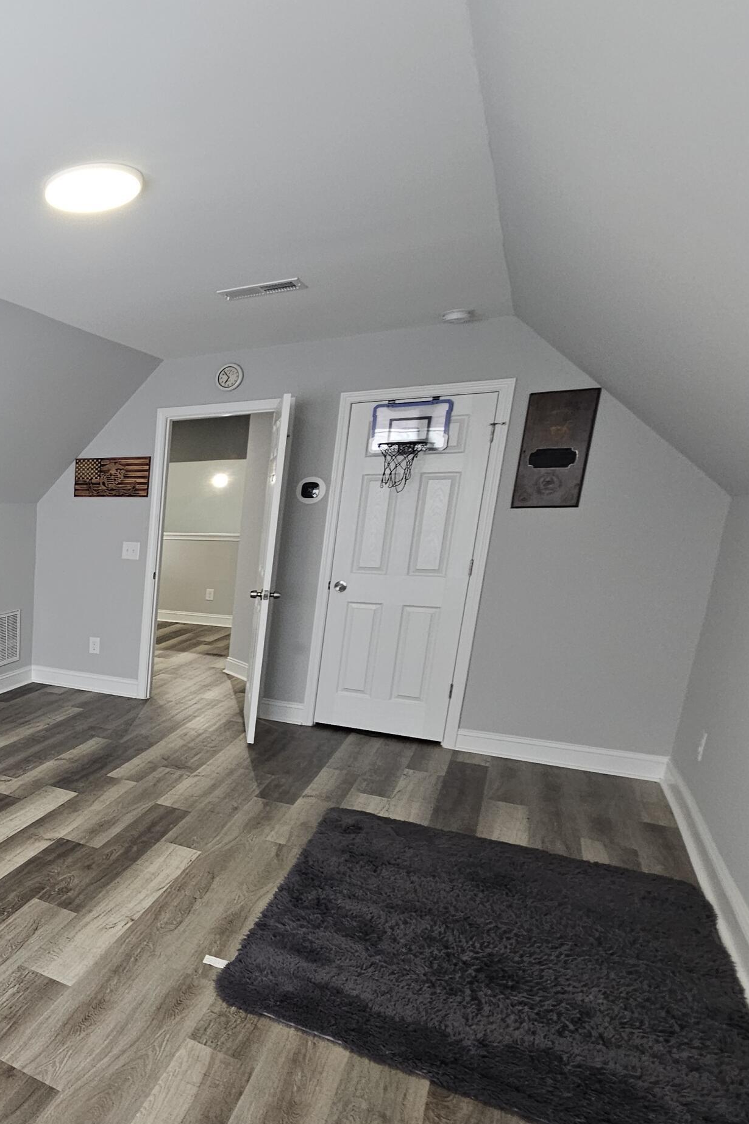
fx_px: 687
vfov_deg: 77.7
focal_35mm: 22
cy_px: 675
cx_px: -105
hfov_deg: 42.5
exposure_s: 1/60
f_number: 2.2
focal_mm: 2.2
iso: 160
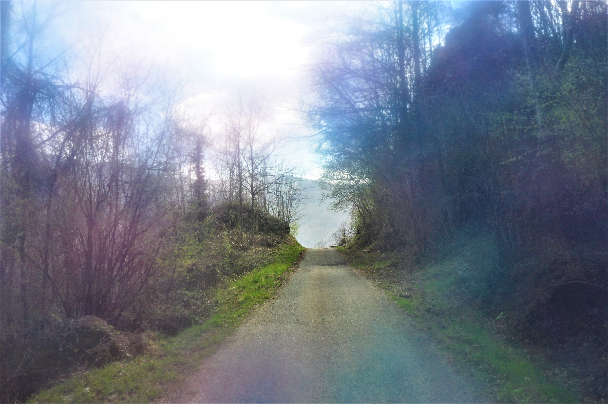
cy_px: 202
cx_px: 304
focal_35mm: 42
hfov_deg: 46.4
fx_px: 708
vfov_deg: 31.8
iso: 400
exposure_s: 1/125
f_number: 9
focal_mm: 28
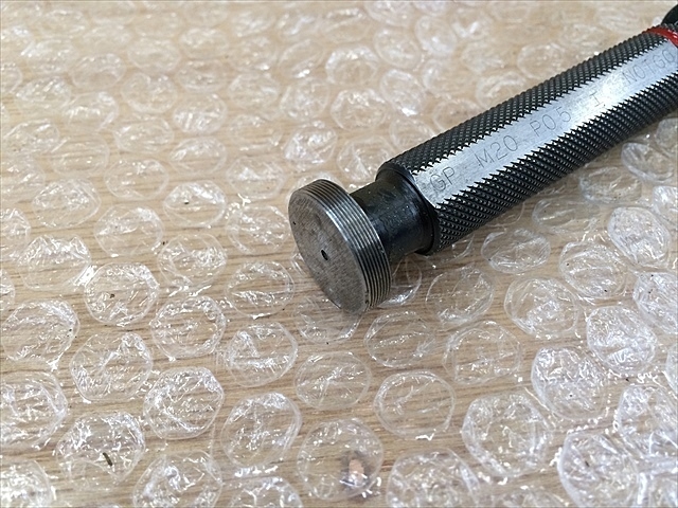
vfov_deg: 48.2
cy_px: 254
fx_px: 568
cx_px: 339
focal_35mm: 29
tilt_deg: -52.8
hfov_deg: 61.7
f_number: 2.2
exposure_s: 1/30
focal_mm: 4.15
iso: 50
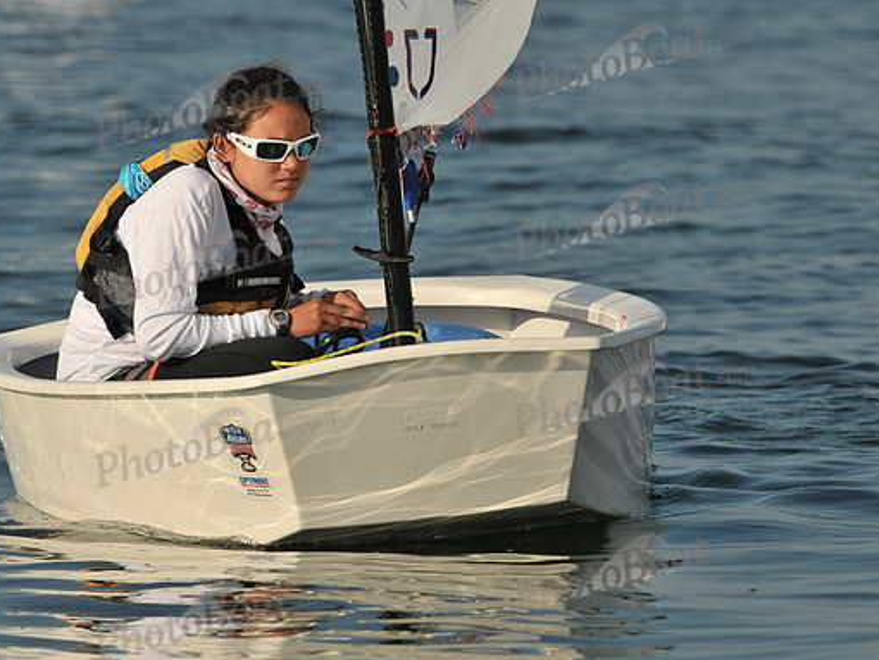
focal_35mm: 655
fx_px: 16640
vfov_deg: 2.3
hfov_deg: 3.0
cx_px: 424
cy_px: 330
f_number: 9
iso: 200
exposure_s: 1/800
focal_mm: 400
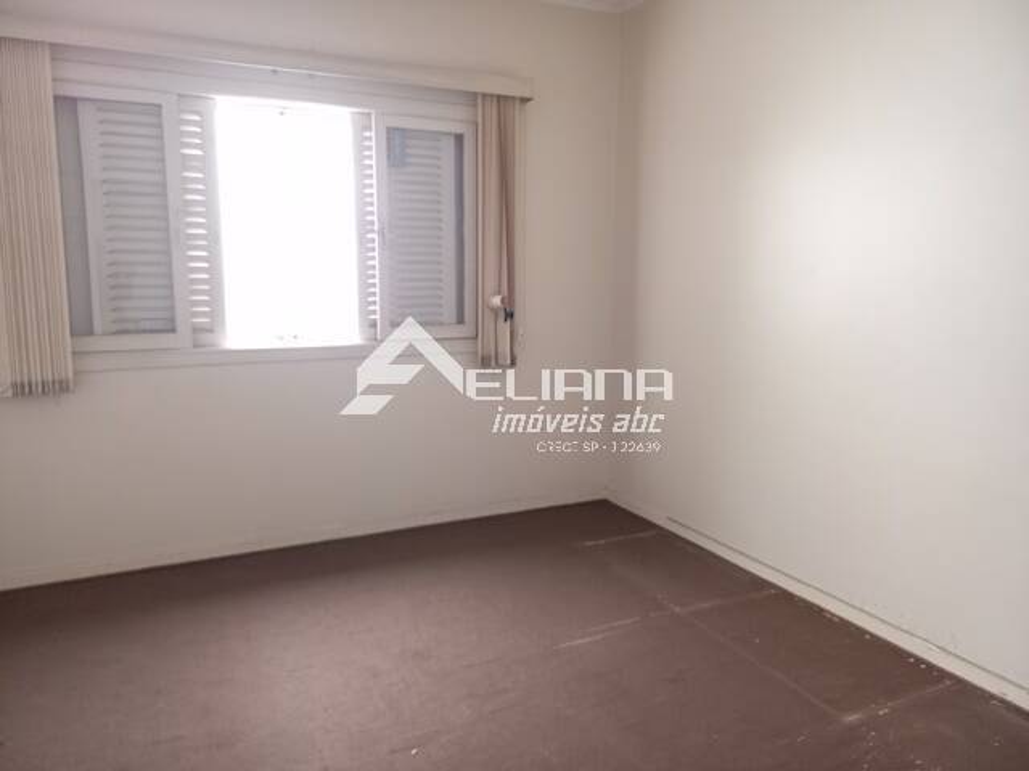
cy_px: 386
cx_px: 514
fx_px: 743
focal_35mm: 25
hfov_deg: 69.4
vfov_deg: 54.9
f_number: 1.8
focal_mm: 4.65
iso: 400
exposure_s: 1/30
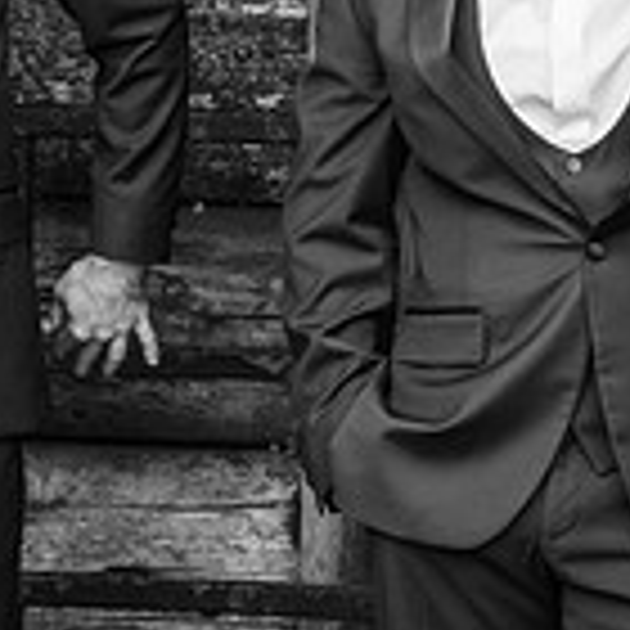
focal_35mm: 287
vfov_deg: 6.1
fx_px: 5909
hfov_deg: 6.1
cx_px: 284
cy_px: -45
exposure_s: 1/200
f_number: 2.8
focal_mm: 70
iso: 360
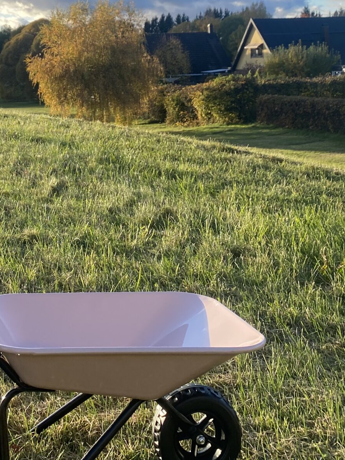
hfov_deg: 25.4
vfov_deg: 32.4
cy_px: 35
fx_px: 745
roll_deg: +3.4
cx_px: 48
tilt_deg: +2.8
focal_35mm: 56
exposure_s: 1/439
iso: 32
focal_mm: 4.25
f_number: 1.8
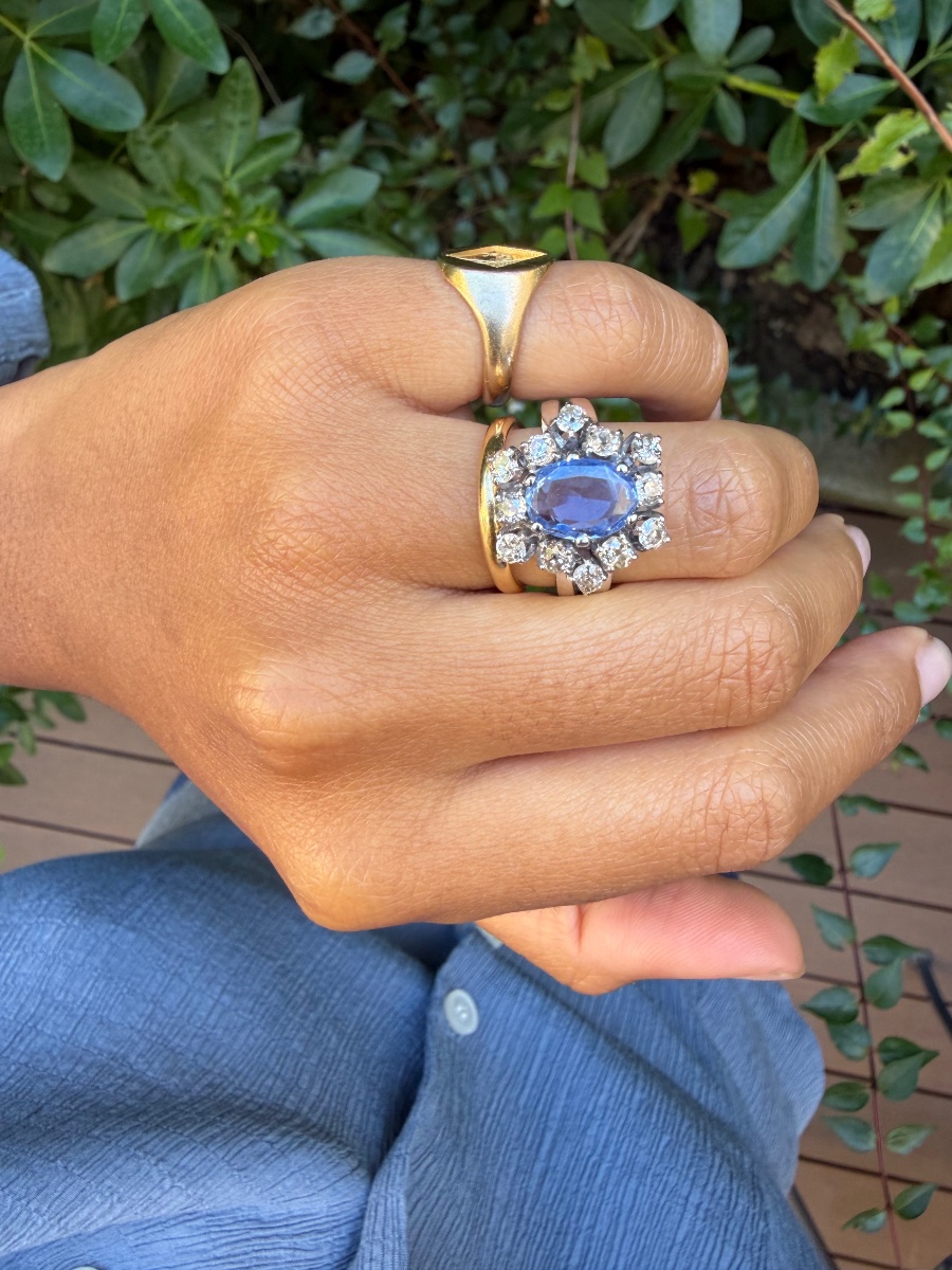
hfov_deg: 56.8
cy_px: 635
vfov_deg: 71.6
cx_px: 476
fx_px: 880
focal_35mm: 24
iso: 80
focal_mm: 2.22
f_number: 2.2
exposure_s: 1/121
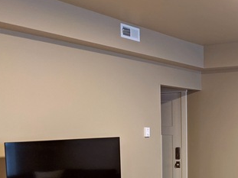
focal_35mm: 58
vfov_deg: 24.7
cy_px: 149
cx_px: 225
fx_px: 399
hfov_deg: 31.3
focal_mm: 4.38
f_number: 1.73
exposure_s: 1/24
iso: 249
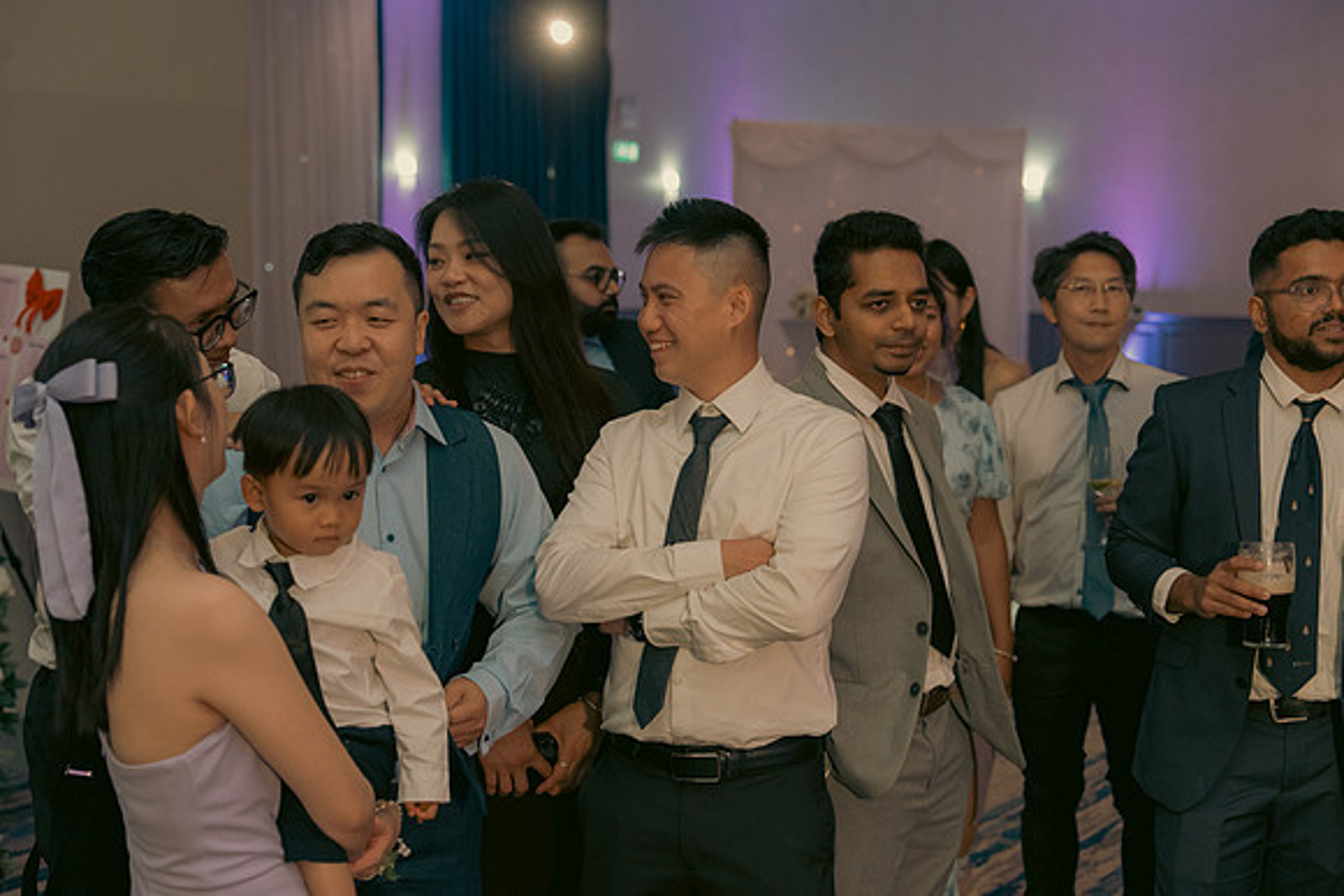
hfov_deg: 38.2
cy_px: 448
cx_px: 672
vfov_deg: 26.0
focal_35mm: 52
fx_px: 1942
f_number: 3.5
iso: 2500
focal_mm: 52
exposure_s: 1/160
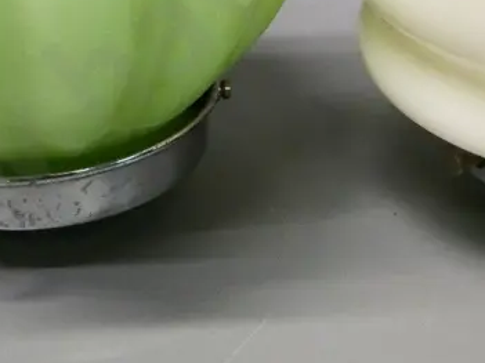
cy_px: -87
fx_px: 1471
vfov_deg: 13.6
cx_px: 337
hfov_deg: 18.7
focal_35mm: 105
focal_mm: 18
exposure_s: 1/250
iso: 3200
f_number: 3.9
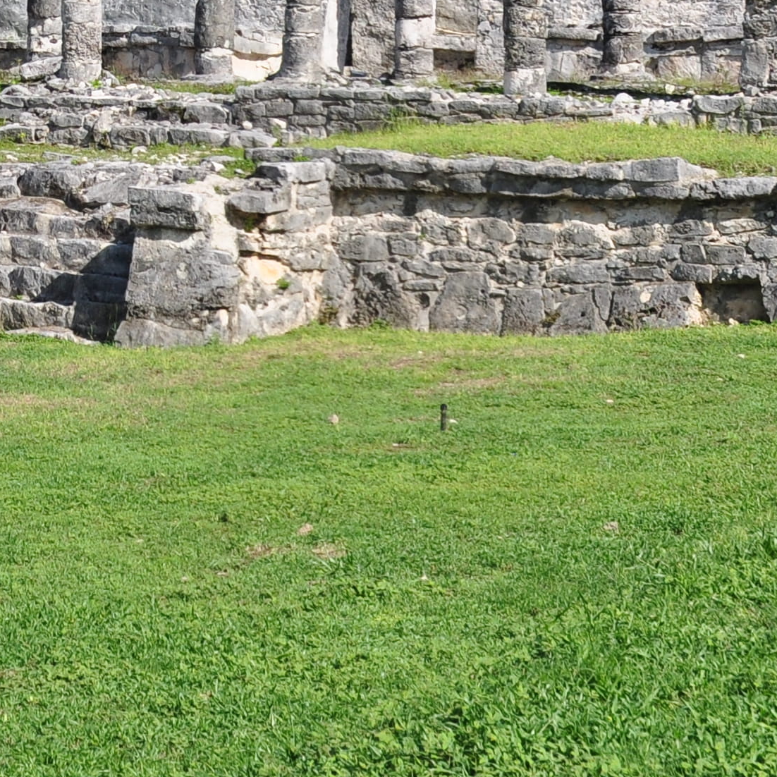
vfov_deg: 15.4
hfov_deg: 15.6
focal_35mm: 109
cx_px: -25
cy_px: -171
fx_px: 2768
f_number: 7.1
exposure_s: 1/1000
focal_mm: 22
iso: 250
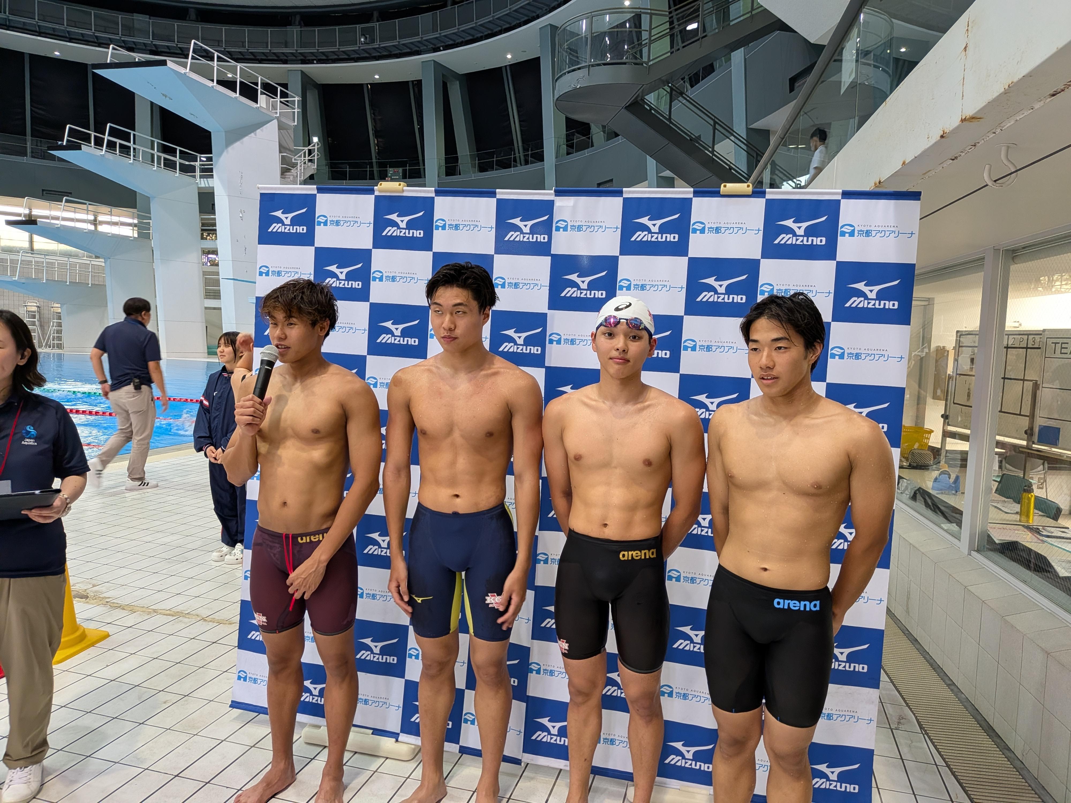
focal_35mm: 24
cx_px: 536
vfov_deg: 56.8
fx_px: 743
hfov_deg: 71.6
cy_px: 402
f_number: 1.7
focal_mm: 4.53
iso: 95
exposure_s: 1/40
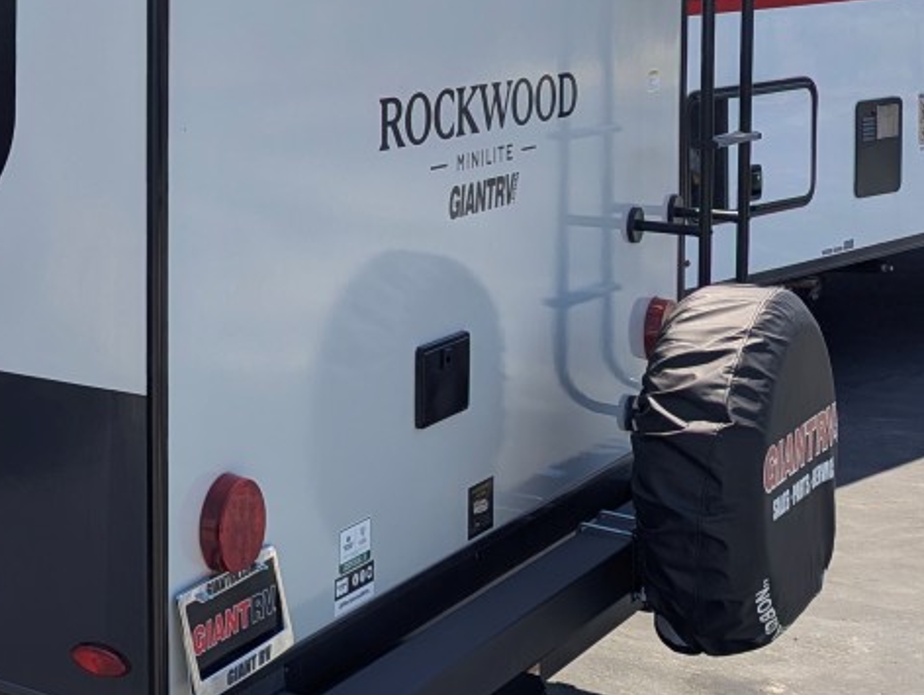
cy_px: 65
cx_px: -291
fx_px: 1897
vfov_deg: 20.3
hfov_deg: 23.9
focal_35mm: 71
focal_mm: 6.81
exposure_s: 1/1397
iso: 48
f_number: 1.85
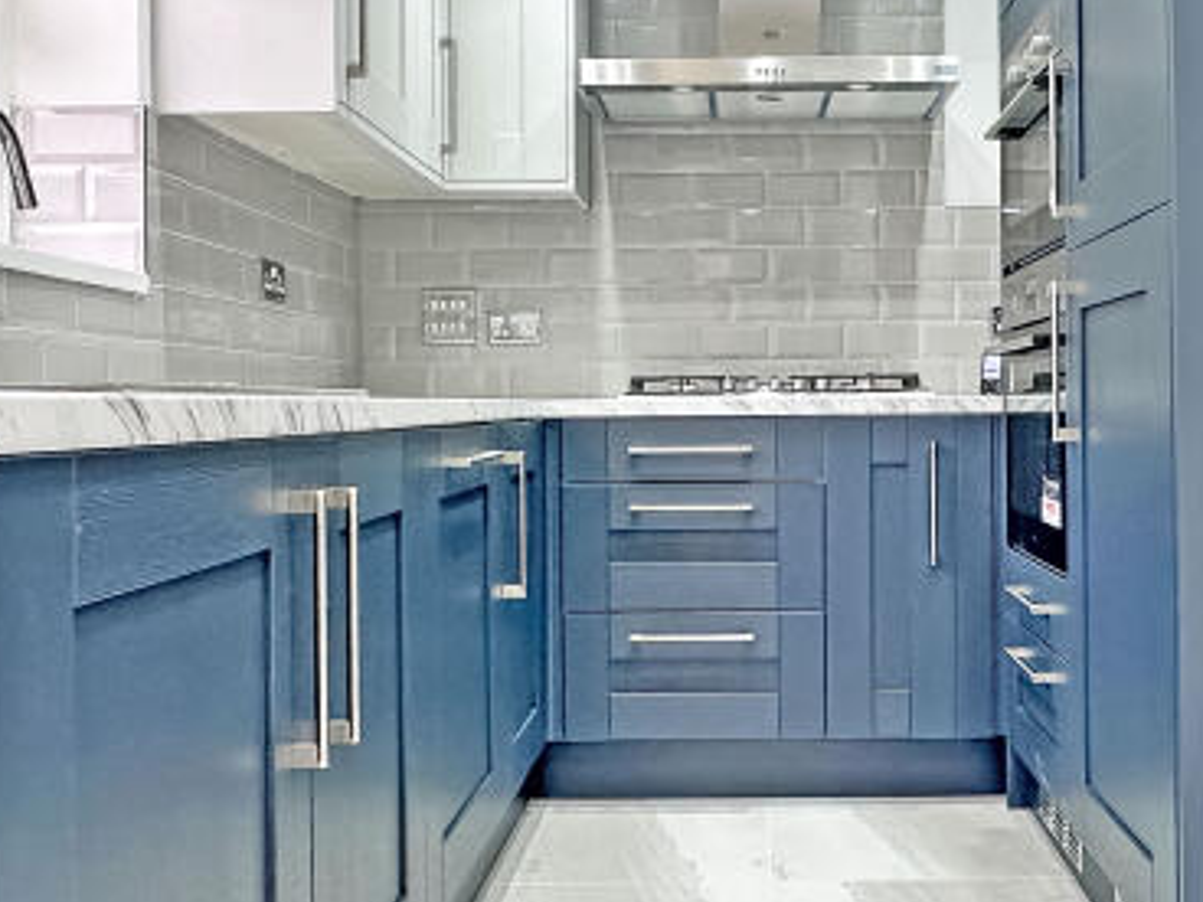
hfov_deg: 47.5
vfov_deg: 36.8
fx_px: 1355
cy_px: 405
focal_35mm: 39
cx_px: 736
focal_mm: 2.22
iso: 160
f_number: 2.2
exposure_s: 1/99
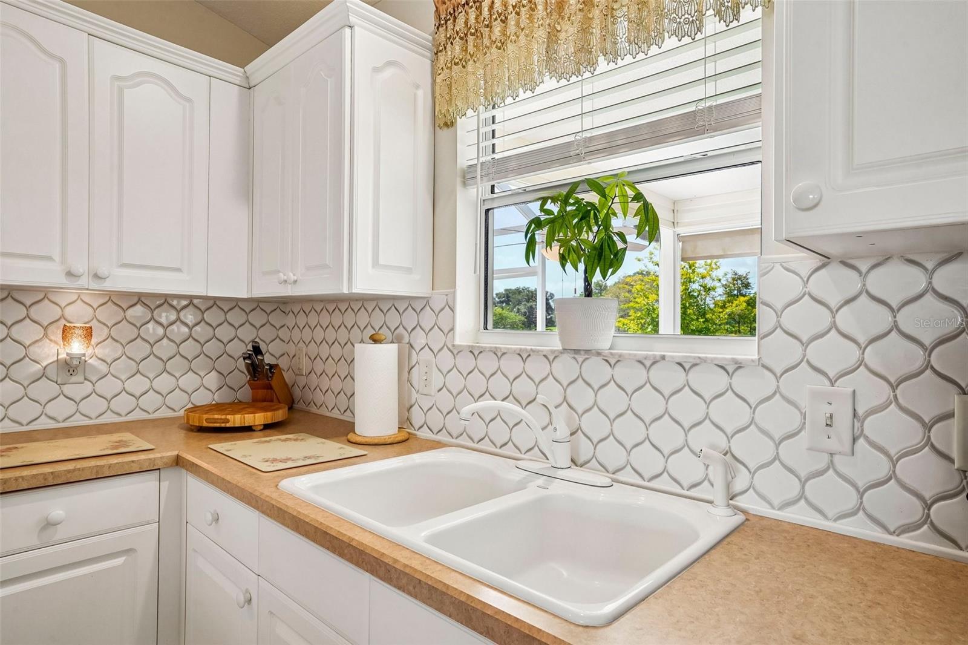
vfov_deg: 61.9
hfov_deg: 84.0
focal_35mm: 20
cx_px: 484
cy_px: 322
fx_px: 538
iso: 400
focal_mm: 20
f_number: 10
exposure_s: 1/25
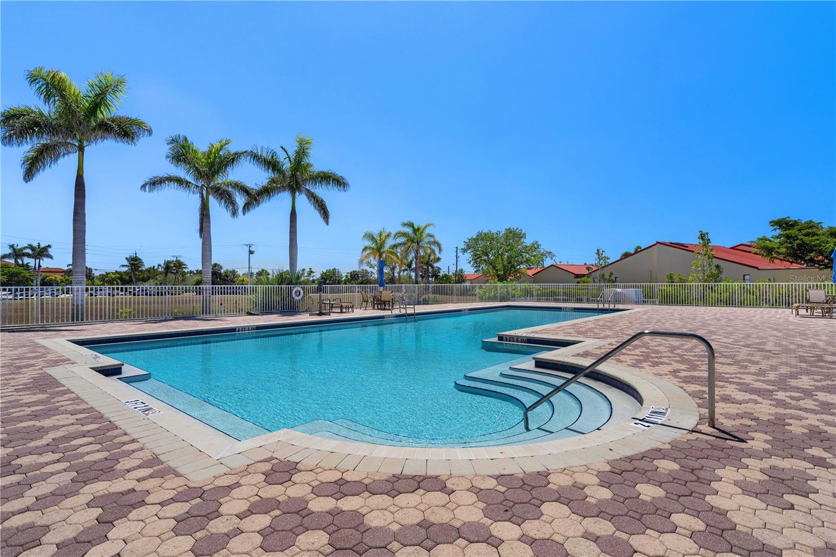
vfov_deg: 67.4
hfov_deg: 90.0
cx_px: 418
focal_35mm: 18
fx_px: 418
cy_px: 278
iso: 200
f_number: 7.1
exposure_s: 1/500
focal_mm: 18
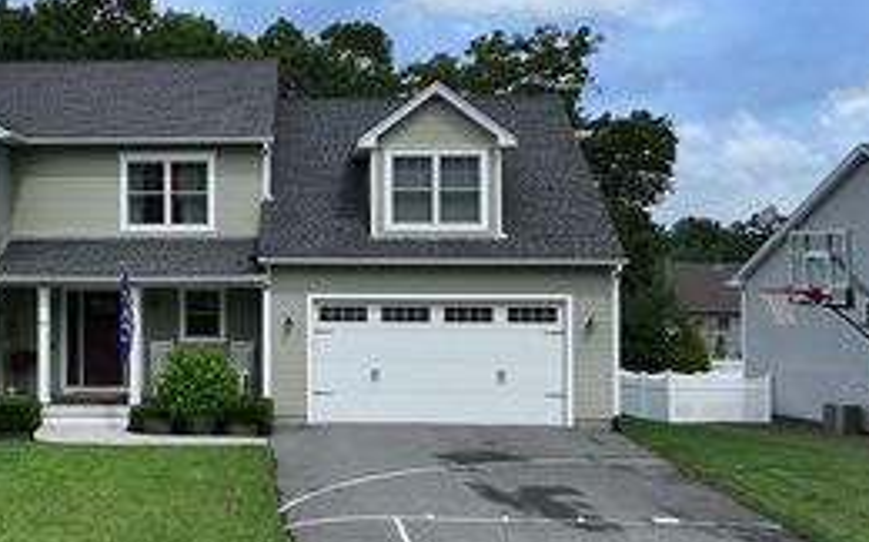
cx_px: 204
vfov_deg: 26.3
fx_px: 1159
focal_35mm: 49
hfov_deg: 39.8
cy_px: 233
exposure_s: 1/2000
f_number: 2.8
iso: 100
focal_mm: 12.29
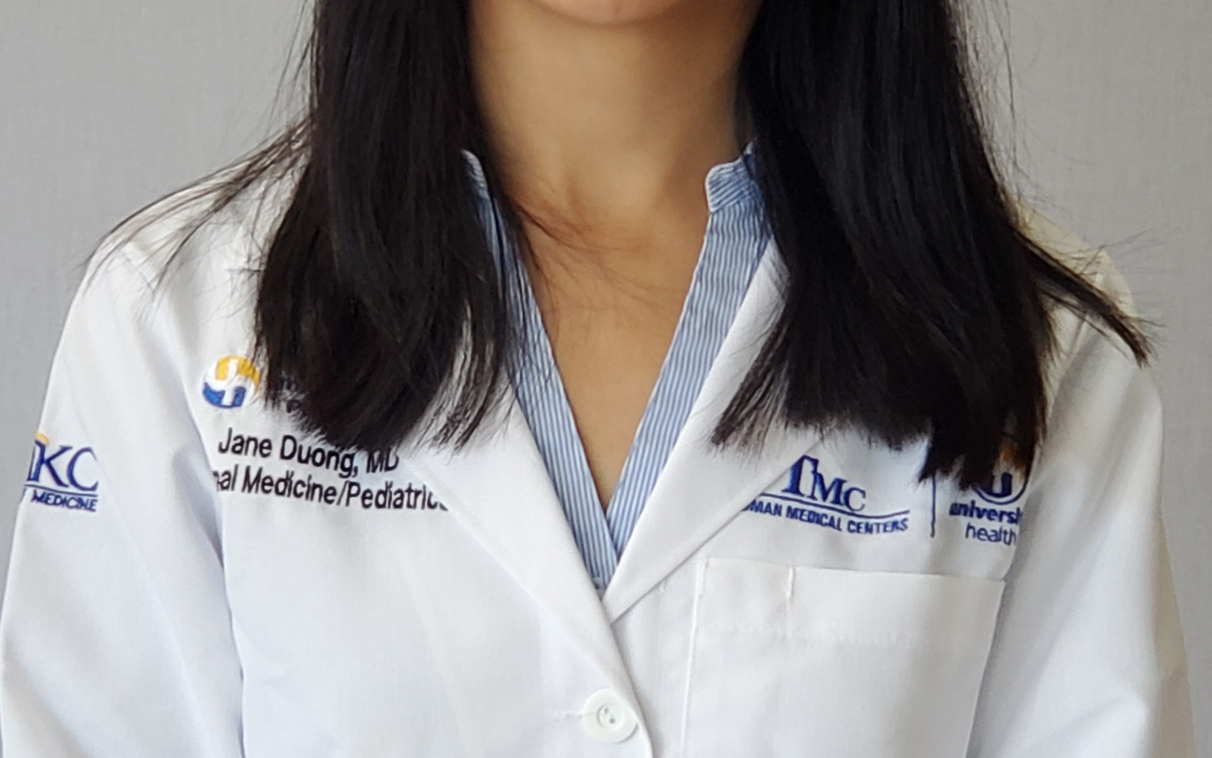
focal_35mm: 74
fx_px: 2445
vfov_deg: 17.4
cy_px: 117
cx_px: 606
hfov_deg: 27.8
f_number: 2.4
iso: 160
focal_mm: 6
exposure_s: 1/30
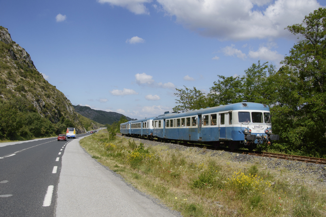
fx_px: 326
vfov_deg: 36.8
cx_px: 163
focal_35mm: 36
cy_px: 108
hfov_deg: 53.2
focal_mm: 24
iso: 100
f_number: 7.1
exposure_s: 1/640
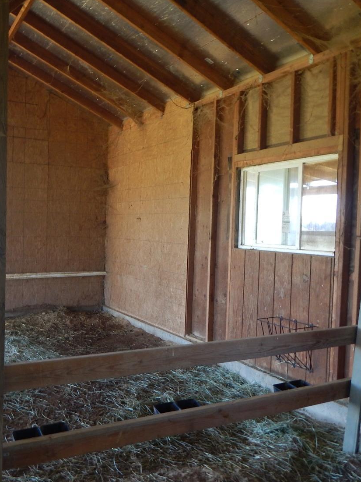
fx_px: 417
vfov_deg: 60.0
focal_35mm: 30
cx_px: 85
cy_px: 237
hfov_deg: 45.0
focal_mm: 4
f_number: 3
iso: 125
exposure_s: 1/40
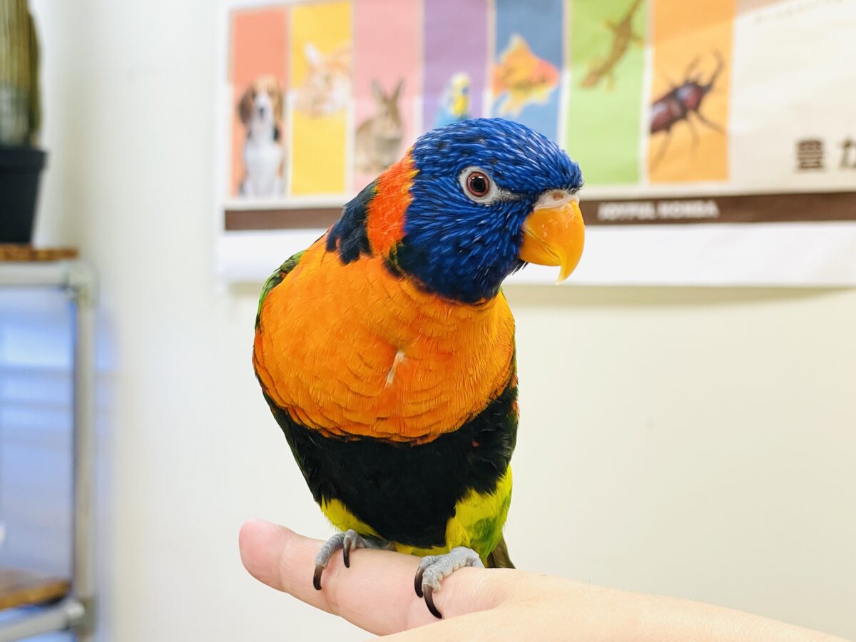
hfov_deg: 36.8
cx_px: 428
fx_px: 1286
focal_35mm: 52
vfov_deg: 28.0
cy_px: 321
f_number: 2
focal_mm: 6
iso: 100
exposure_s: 1/99
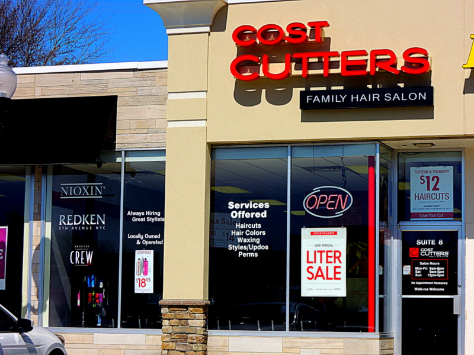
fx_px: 1369
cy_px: 178
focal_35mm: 100
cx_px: 237
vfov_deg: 14.8
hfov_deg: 19.6
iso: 100
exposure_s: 1/800
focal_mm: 17.9
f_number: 5.5
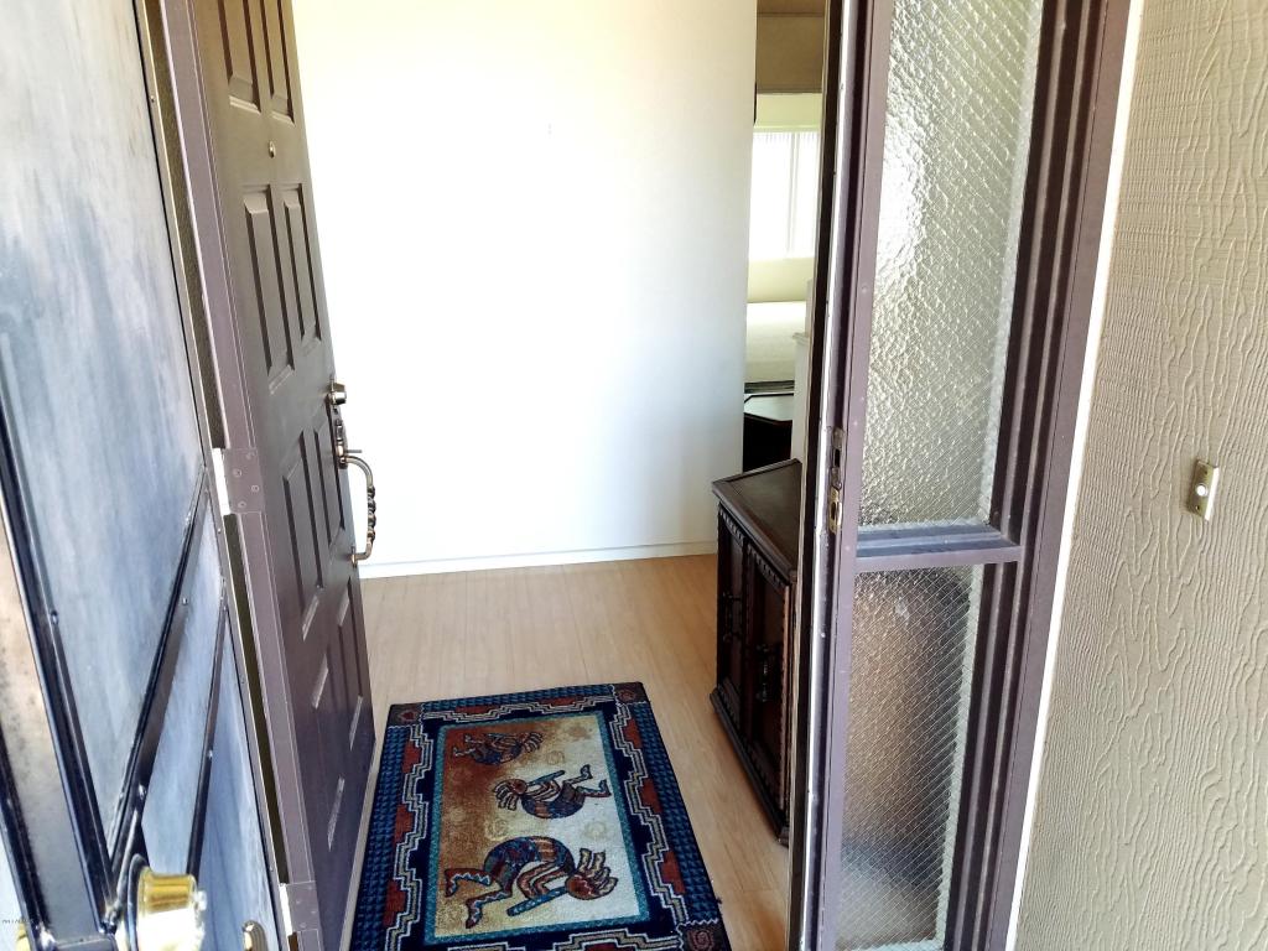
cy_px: 476
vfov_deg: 53.1
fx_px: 952
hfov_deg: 67.3
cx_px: 634
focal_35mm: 26
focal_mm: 4.2
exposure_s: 1/60
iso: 64
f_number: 1.7
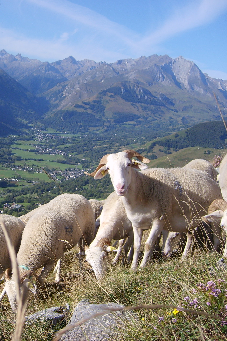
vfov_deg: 40.3
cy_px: 171
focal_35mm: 49
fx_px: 463
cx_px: 4
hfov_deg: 26.2
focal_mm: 5.8
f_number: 2.8
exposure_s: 1/1000
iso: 50
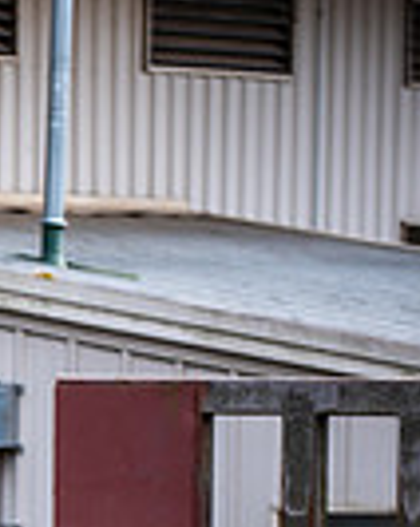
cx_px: -670
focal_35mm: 534
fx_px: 8316
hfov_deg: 2.9
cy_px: 596
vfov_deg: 3.6
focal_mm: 130
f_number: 2.8
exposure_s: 1/250
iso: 100
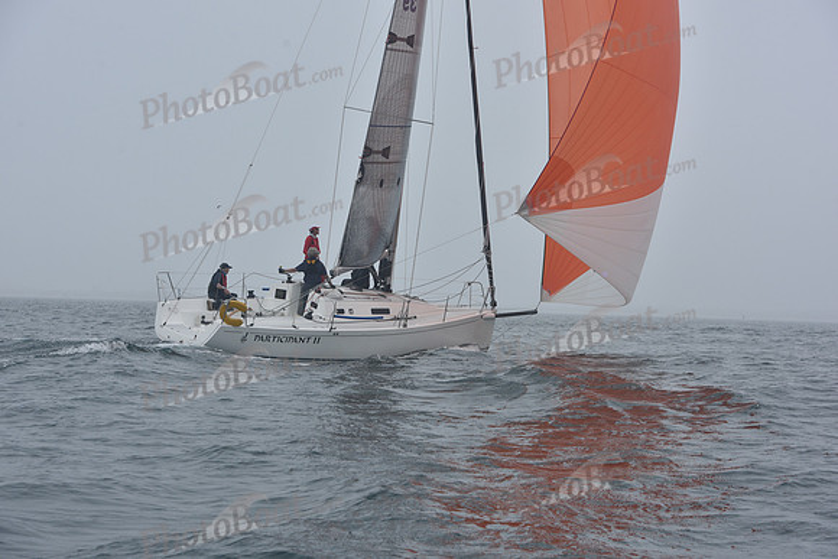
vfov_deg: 19.5
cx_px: 419
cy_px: 280
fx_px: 1630
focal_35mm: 70
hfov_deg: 28.8
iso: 250
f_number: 8
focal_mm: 70
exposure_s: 1/800
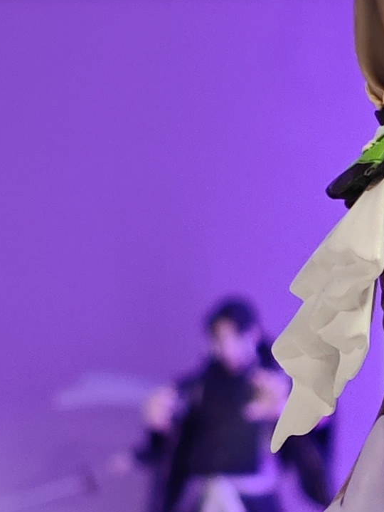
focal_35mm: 363
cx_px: 644
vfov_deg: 5.4
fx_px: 5364
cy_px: 977
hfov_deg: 4.1
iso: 400
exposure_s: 1/18.4
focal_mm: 7.48
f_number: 2.4
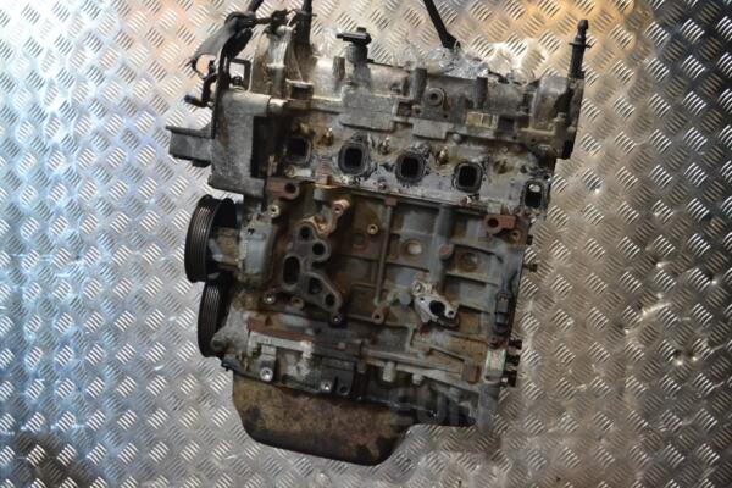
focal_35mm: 48
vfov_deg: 28.1
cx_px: 366
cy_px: 244
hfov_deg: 41.1
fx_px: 976
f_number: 5.6
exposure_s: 1/125
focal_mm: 32
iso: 3200
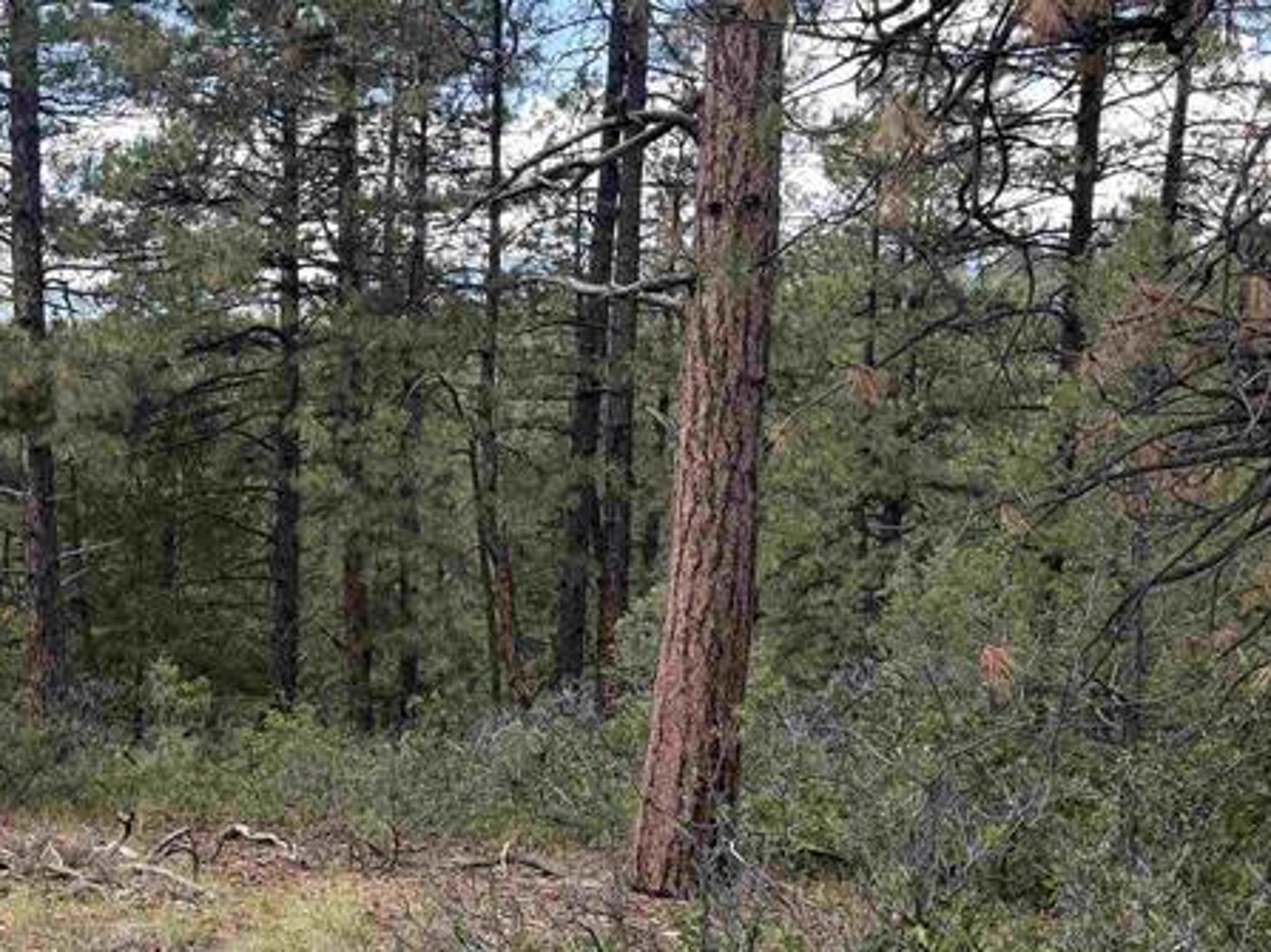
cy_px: 546
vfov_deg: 26.5
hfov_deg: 33.0
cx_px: 102
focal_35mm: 55
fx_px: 2019
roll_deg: -1.2
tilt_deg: -5.8
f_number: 1.78
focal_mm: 6.76
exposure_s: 1/780
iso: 100
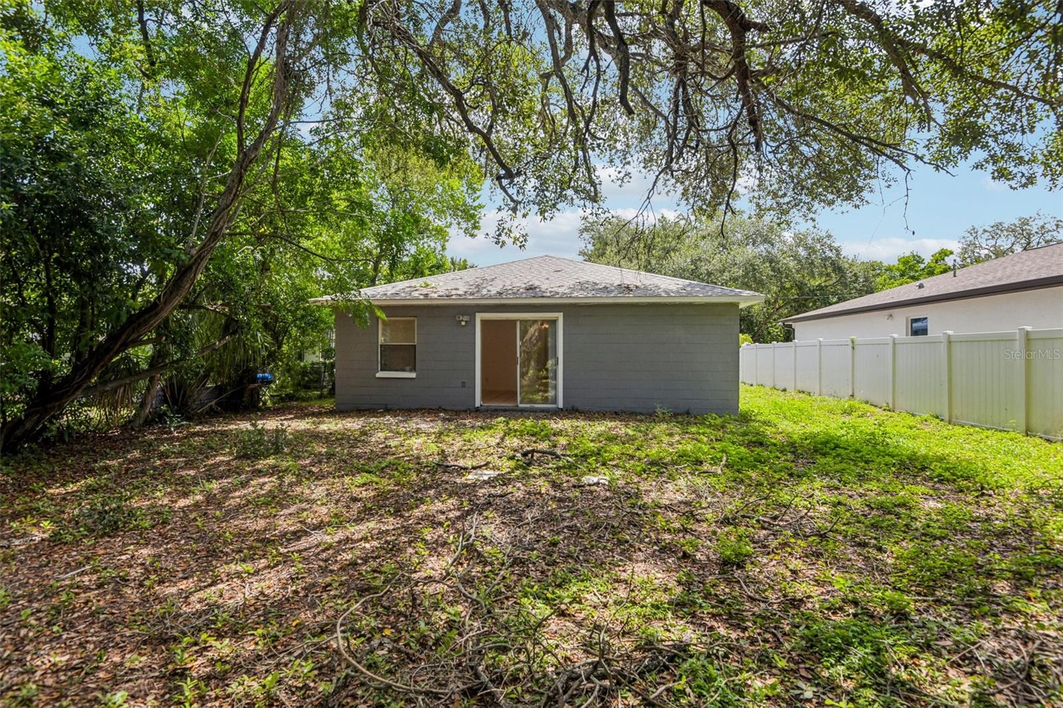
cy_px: 354
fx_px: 502
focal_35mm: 17
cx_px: 532
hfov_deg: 93.3
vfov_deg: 70.4
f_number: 8
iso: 400
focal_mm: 17
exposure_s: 1/400
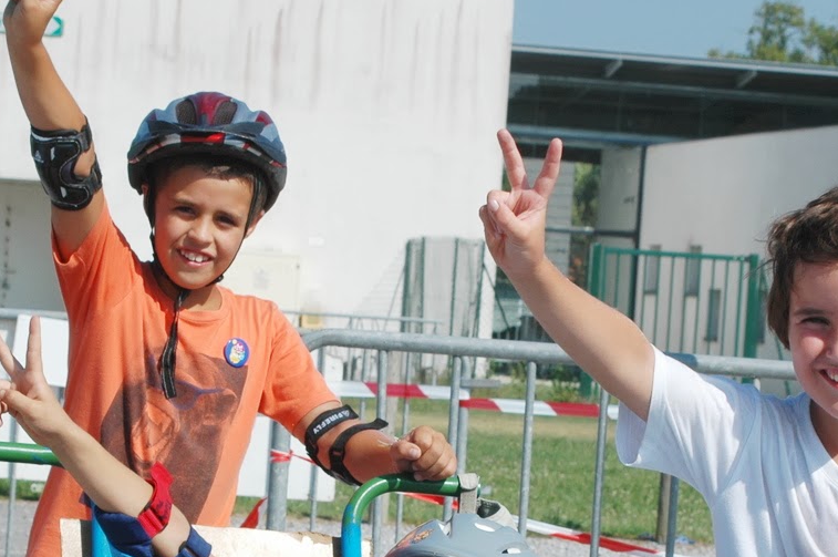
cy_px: 536
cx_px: 424
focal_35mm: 167
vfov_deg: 8.2
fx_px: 3883
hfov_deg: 12.3
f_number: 10
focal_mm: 56
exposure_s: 1/400
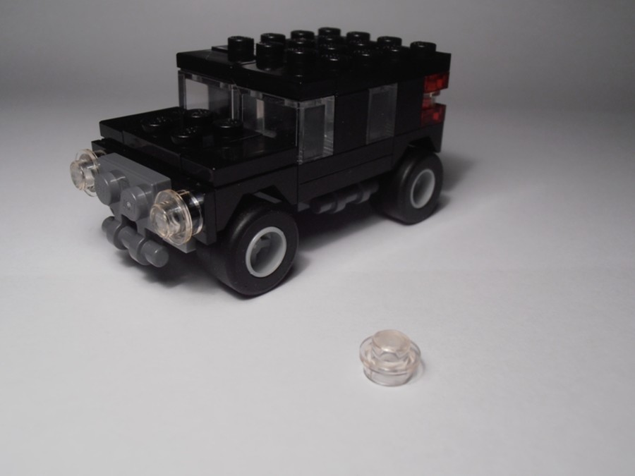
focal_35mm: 37
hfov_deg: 50.1
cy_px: 238
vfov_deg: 38.7
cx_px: 318
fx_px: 679
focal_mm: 6.61
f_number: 3.9
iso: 80
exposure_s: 1/100
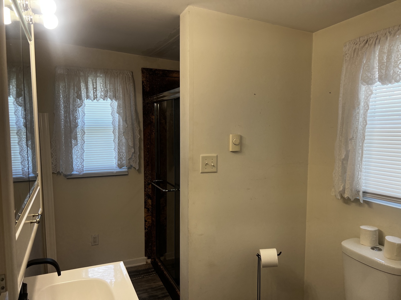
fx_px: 301
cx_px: 200
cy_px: 150
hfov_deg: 67.3
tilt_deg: -5.1
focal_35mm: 26
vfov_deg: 53.1
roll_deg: -0.2
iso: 50
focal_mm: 5.7
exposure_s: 1/120
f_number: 1.5
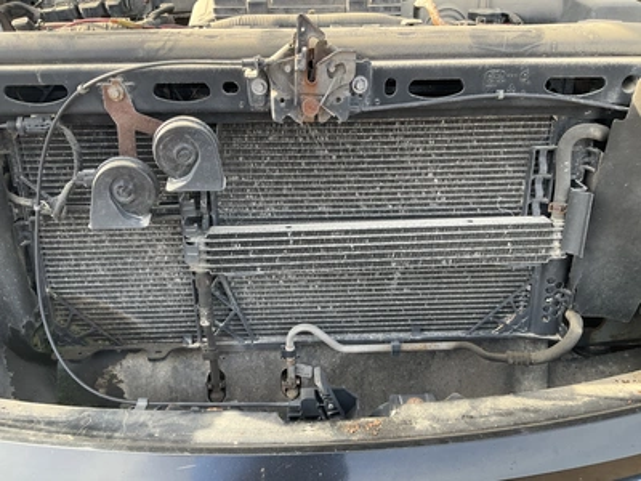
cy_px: 240
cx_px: 320
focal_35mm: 29
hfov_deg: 61.7
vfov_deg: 48.2
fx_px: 537
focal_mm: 3
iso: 25
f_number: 1.8
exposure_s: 1/122
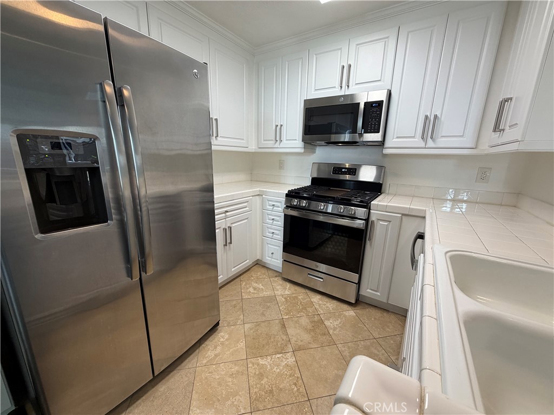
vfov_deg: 85.7
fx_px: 224
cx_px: 277
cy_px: 208
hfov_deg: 102.1
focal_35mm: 14
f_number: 2.2
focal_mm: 2.22
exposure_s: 1/120
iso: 160
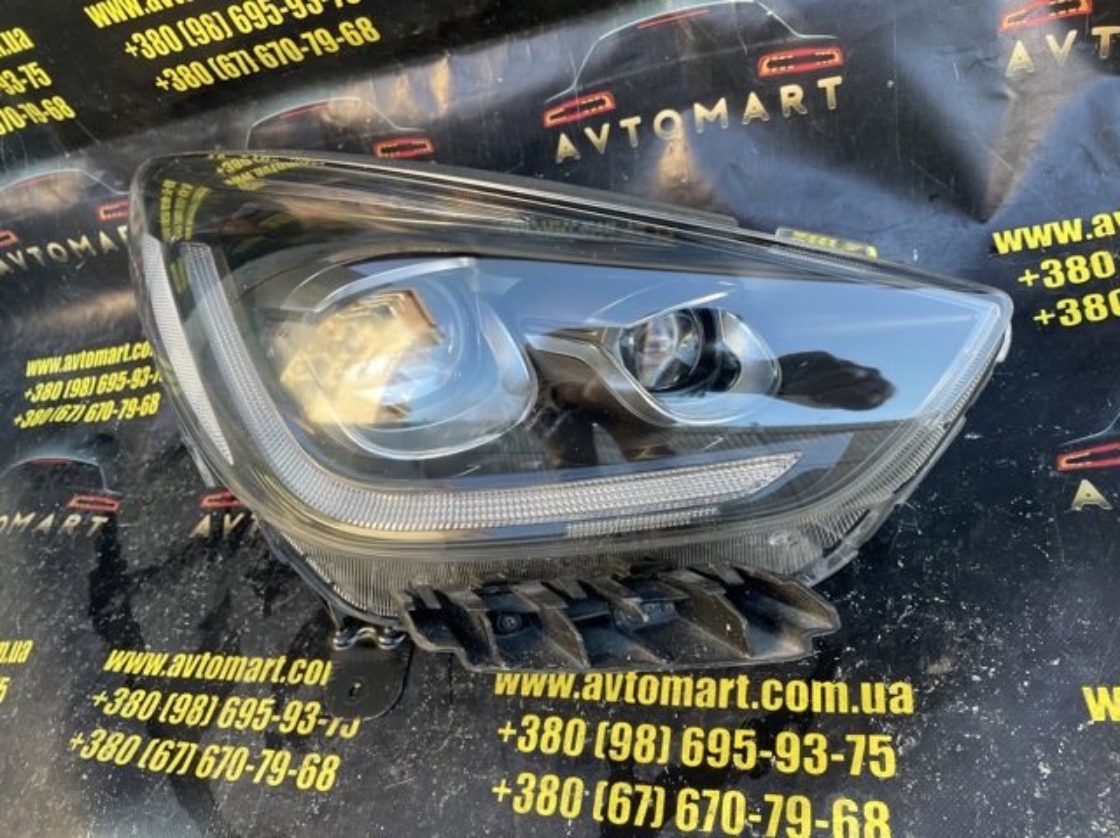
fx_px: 841
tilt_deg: -39.3
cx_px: 560
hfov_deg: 67.3
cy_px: 419
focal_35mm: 26
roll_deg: +23.5
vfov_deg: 53.0
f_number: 1.6
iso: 100
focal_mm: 4.2
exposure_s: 1/121
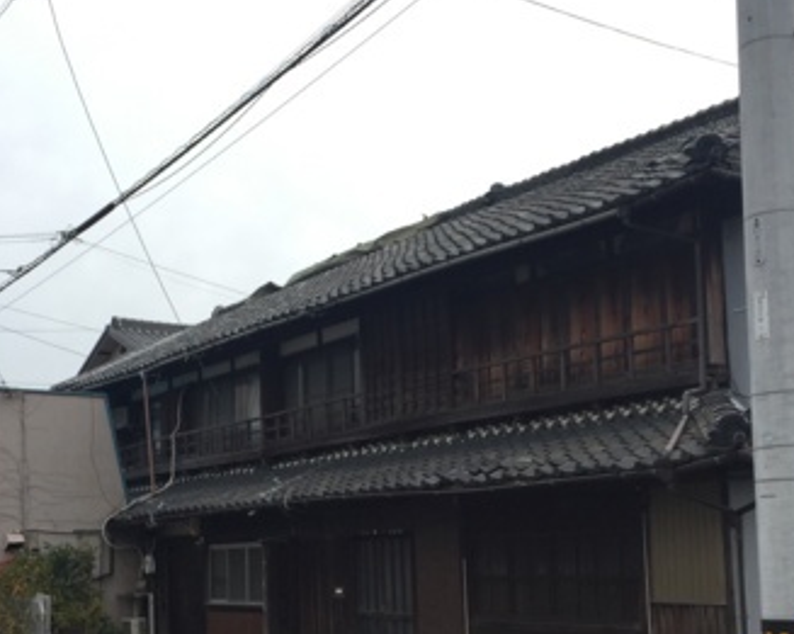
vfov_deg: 28.9
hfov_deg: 35.9
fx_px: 1221
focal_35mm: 52
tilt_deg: +5.9
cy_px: 413
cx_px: 335
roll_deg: +1.2
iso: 32
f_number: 2.2
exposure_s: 1/514
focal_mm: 4.15
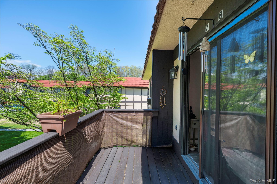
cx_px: 138
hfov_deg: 104.3
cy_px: 92
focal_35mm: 14
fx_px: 108
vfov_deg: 81.2
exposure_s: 1/320
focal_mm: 14
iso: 200
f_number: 6.3
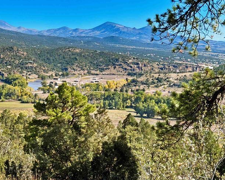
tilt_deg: -4.9
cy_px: 80
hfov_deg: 21.9
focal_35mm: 86
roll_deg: -1.4
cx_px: 42
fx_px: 573
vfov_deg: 17.9
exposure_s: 1/4098
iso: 64
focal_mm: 6.76
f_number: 1.78
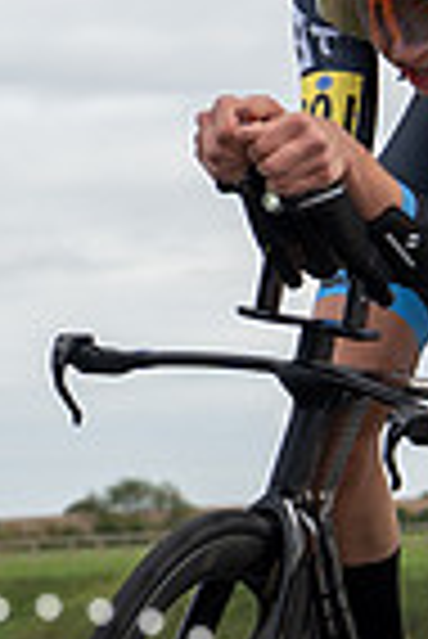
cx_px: -46
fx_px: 5497
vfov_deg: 6.6
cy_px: 562
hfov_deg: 4.4
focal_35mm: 309
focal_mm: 39
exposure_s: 1/1000
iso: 100
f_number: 3.5
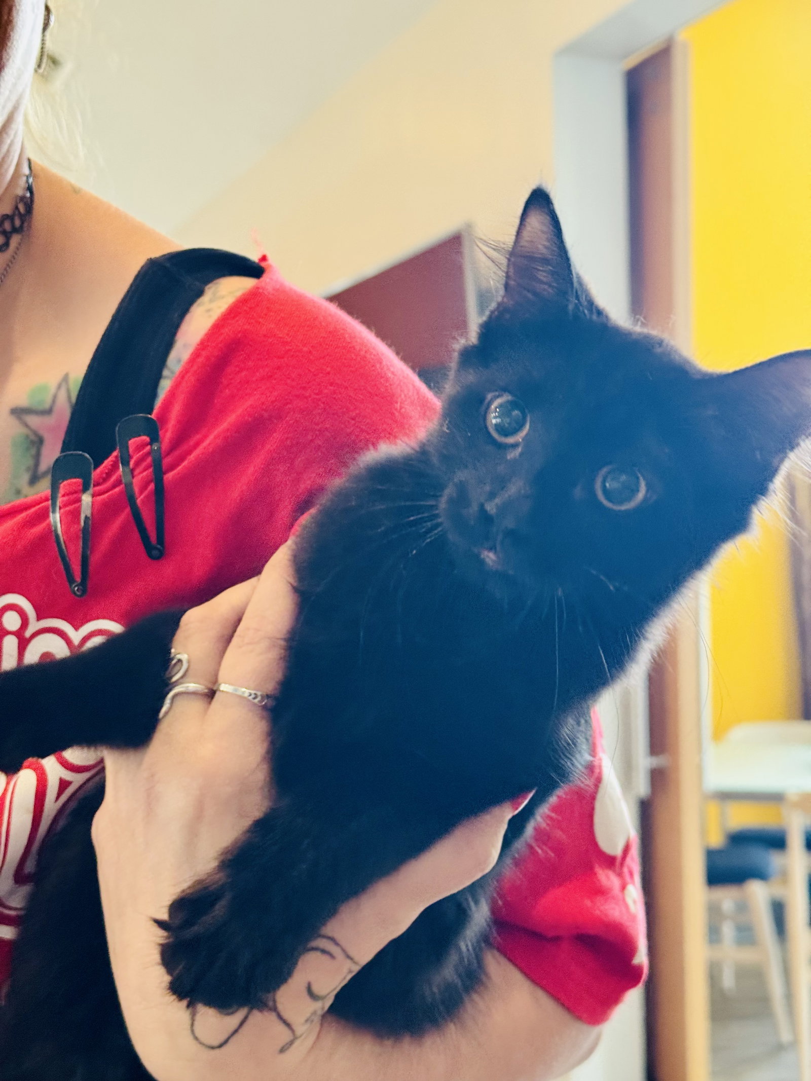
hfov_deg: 30.3
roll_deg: +0.9
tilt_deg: +1.8
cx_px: 406
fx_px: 1499
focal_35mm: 48
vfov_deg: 39.7
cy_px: 540
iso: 250
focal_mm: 6.76
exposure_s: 1/60
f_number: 1.78
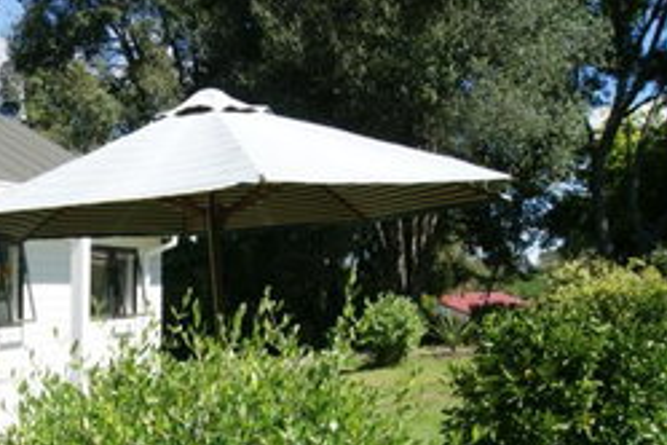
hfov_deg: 35.2
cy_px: 381
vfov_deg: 25.4
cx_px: 27
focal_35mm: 52
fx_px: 963
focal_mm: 18
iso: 100
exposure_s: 1/125
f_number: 14
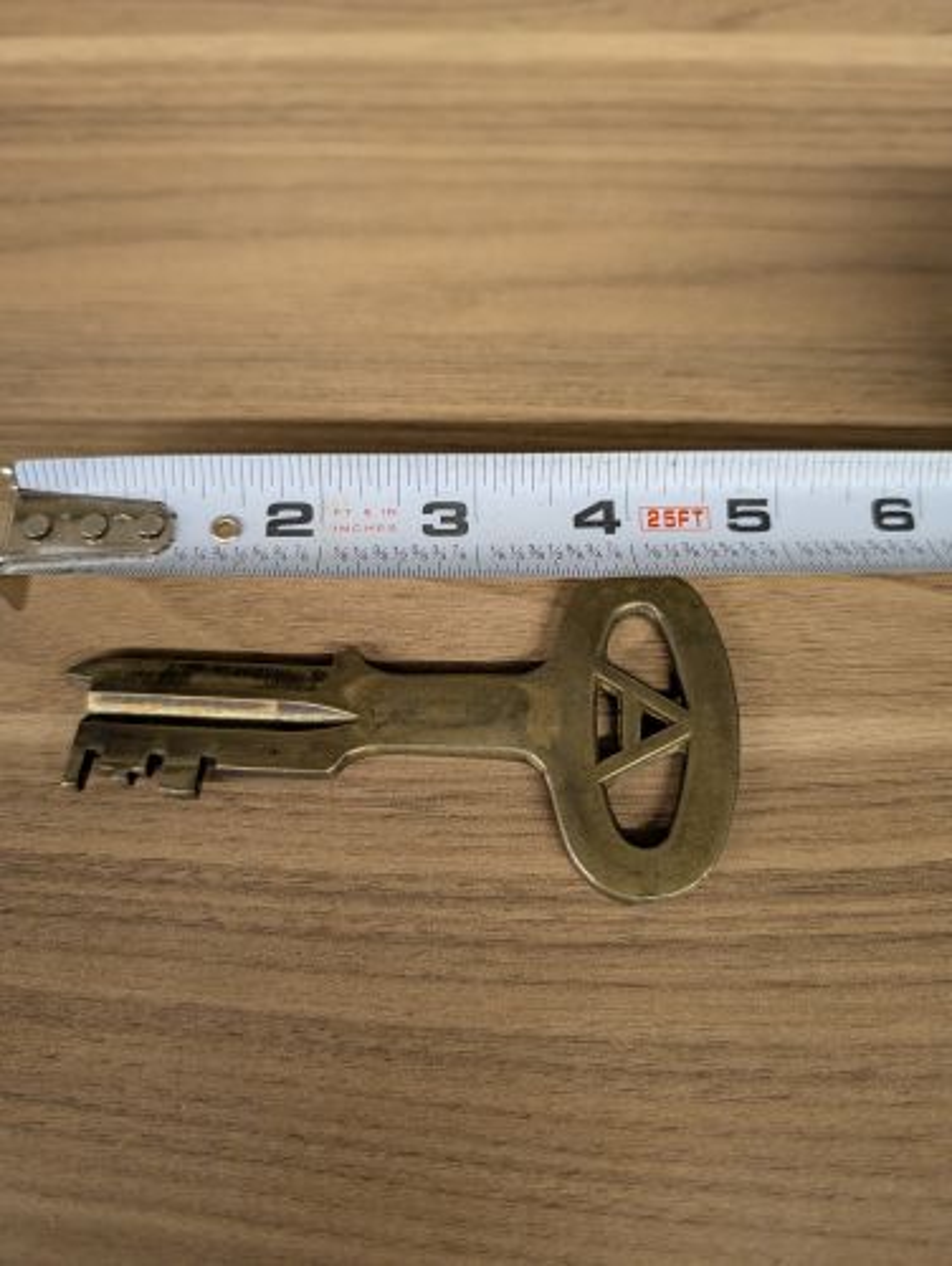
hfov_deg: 56.9
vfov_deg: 71.5
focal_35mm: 24
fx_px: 879
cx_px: 476
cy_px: 633
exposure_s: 1/40
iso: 191
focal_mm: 6.9
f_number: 1.68
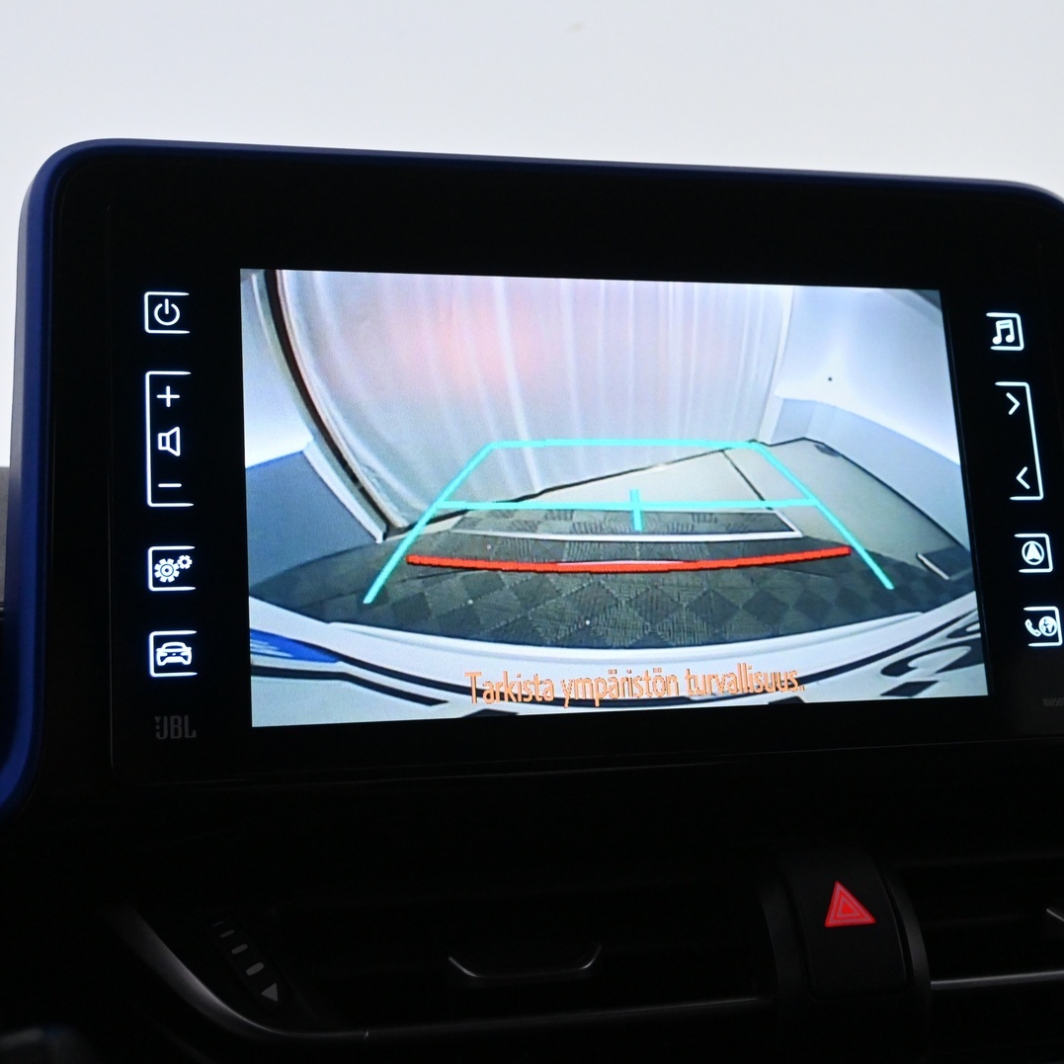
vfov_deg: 36.1
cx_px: 626
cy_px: 532
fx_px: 1633
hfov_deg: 36.0
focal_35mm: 47
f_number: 5
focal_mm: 24.5
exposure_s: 1/100
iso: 3200
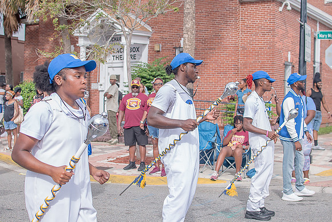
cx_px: 166
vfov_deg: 26.0
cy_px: 111
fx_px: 480
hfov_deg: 38.2
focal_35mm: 52
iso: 100
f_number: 4
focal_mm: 35
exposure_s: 1/500
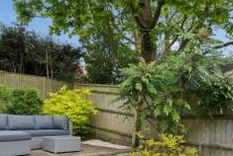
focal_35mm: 33
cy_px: 114
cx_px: 100
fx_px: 214
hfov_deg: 57.0
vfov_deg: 39.1
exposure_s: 1/100
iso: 320
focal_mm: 16
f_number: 8
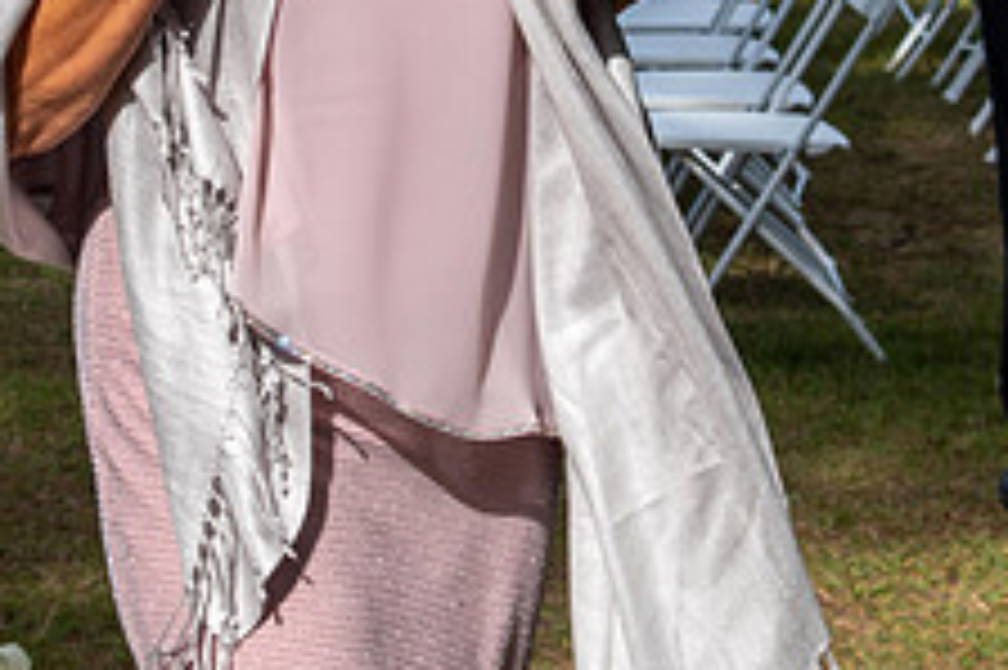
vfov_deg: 8.2
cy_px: -63
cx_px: 454
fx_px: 4644
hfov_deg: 12.4
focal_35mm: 166
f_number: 10
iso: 200
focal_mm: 55
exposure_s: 1/400
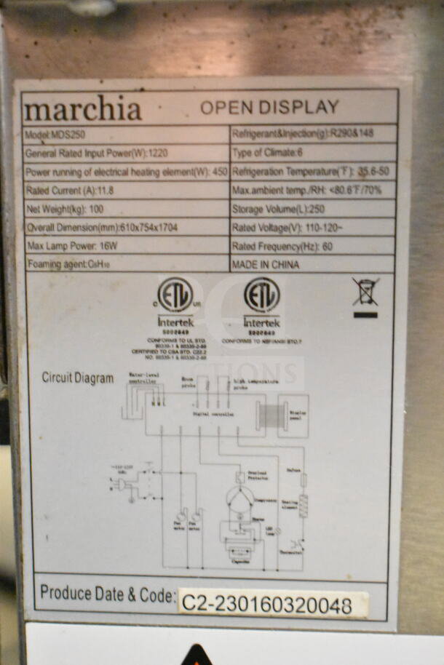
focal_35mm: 57
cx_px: 222
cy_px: 332
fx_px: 1054
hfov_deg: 23.8
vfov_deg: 35.0
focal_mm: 38
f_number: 4.8
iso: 18000
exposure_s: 1/60
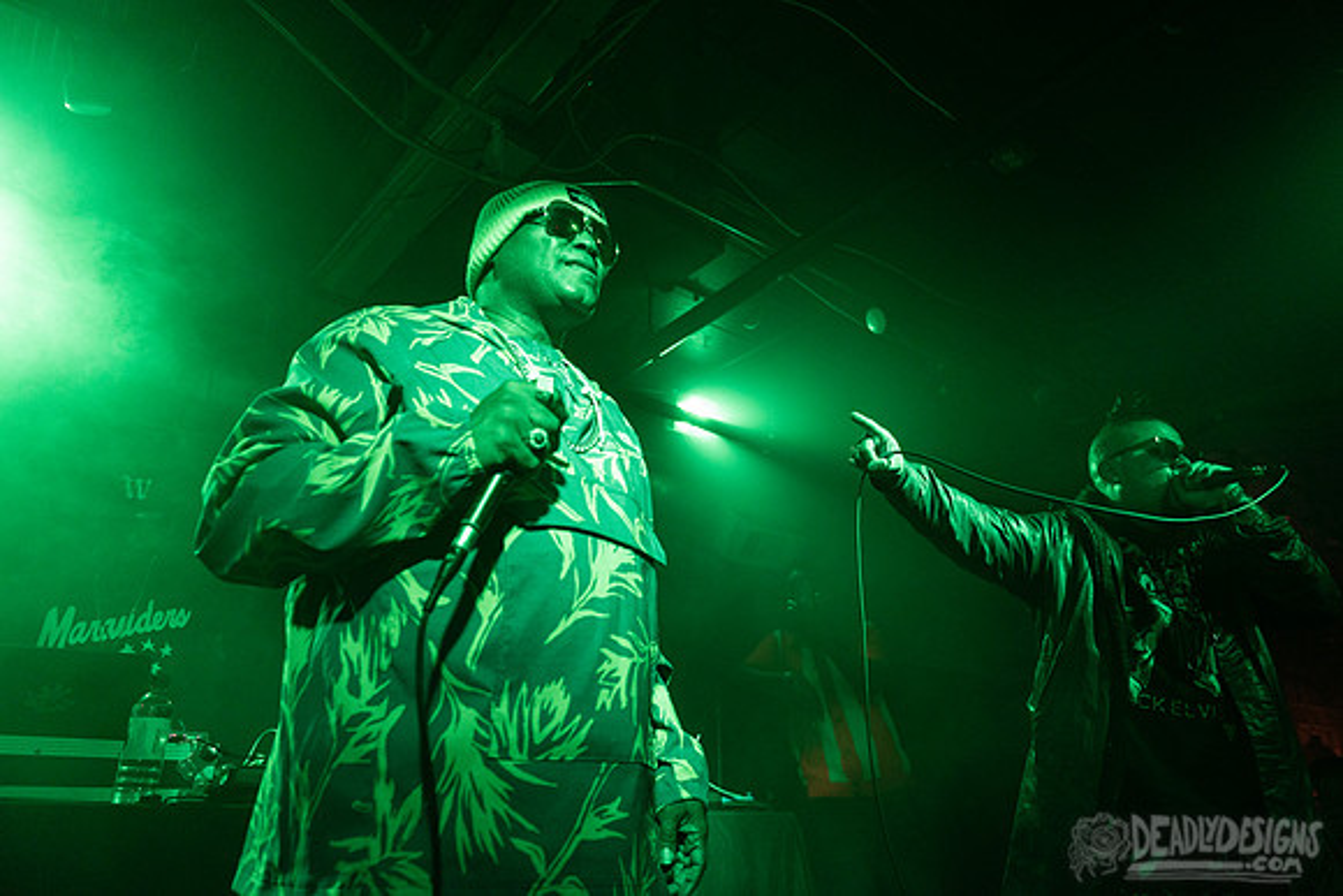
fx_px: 896
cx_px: 672
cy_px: 448
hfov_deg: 73.7
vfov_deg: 53.2
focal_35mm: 24
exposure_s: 1/200
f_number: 3.2
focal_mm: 24
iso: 2500
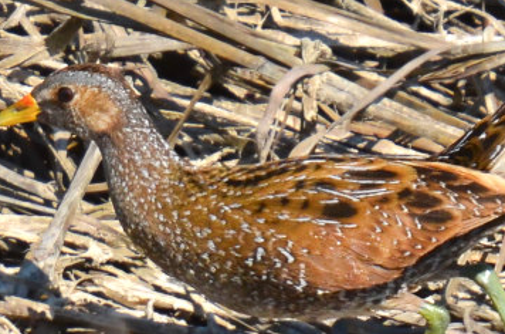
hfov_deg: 0.9
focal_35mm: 2215
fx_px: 30975
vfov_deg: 0.6
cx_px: 118
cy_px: 82
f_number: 8
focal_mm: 500
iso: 400
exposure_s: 1/1250
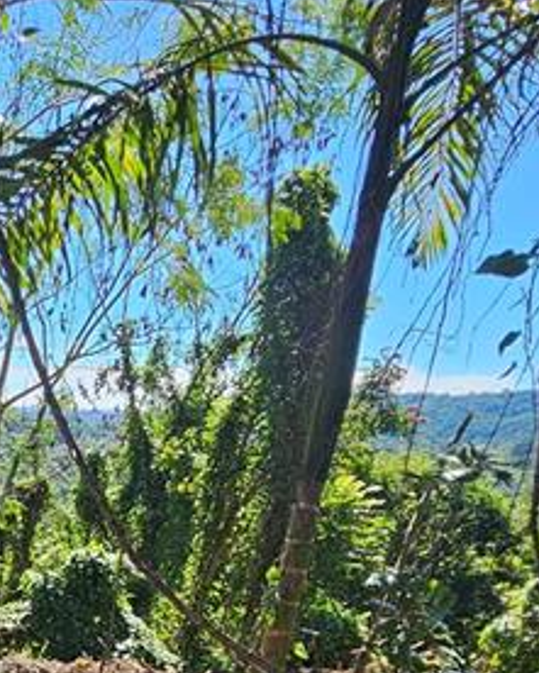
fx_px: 937
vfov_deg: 33.9
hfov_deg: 25.5
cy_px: 756
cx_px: -237
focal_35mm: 47
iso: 50
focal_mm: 2.2
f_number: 2.2
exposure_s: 1/720
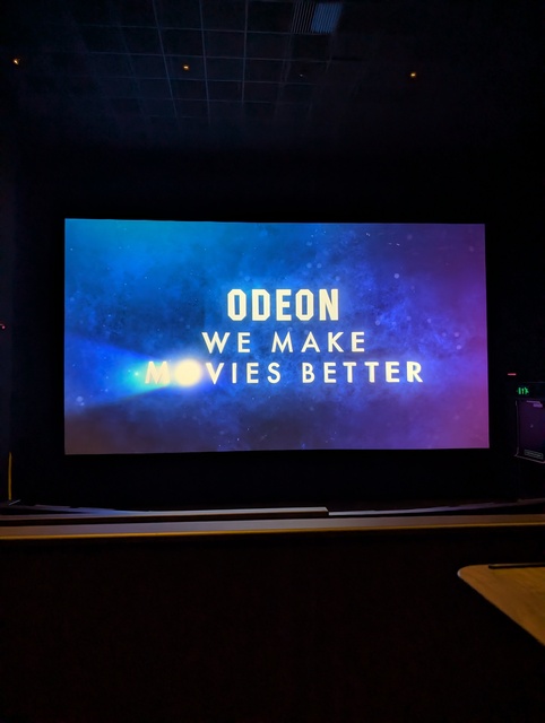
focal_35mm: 24
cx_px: 272
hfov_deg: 56.9
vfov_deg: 71.5
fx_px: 502
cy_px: 362
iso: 266
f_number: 1.68
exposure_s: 1/36
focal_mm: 6.9
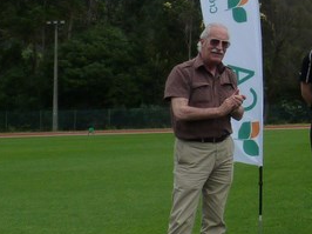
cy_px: 1
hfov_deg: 16.8
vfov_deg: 14.0
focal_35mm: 104
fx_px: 937
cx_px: 500
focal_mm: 4.8
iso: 125
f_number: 6.3
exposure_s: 1/400
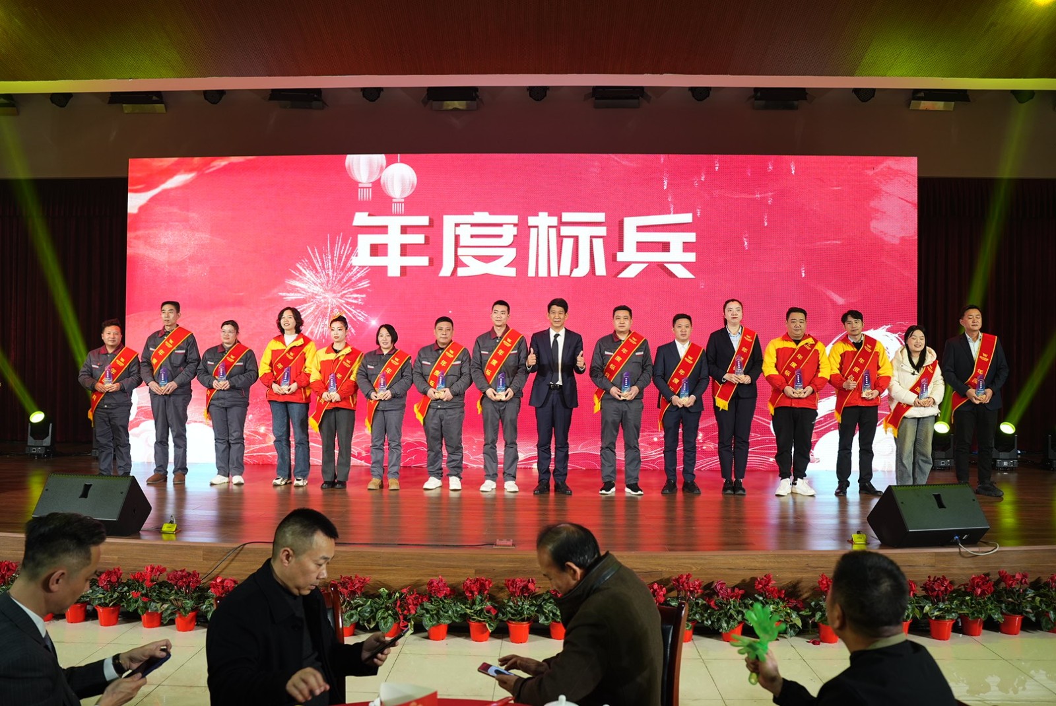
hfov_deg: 65.4
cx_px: 528
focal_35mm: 28
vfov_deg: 46.5
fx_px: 822
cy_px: 353
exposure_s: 1/125
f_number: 3.5
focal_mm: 28
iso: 500
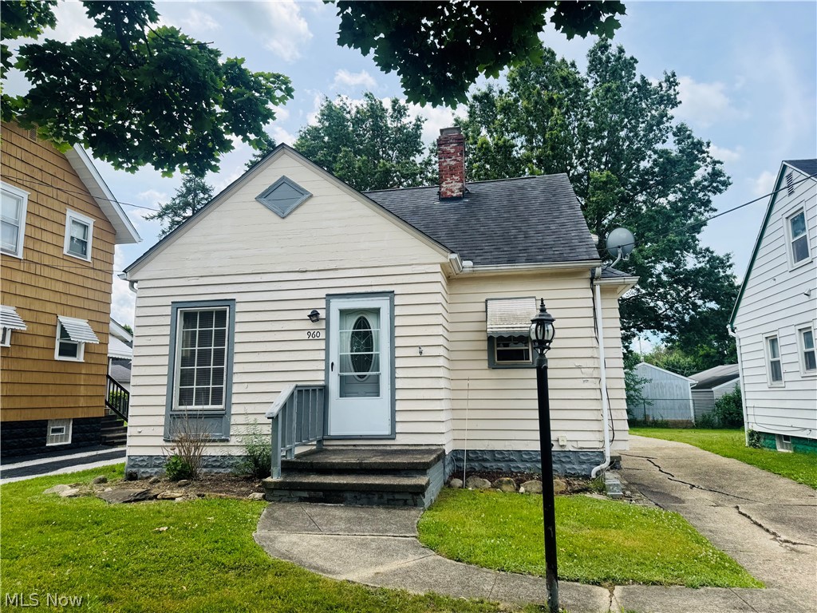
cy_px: 306
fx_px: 566
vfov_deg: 56.8
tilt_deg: +10.3
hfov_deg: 71.6
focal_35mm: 24
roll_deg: +0.2
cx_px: 408
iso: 80
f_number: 1.78
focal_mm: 6.76
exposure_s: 1/2174
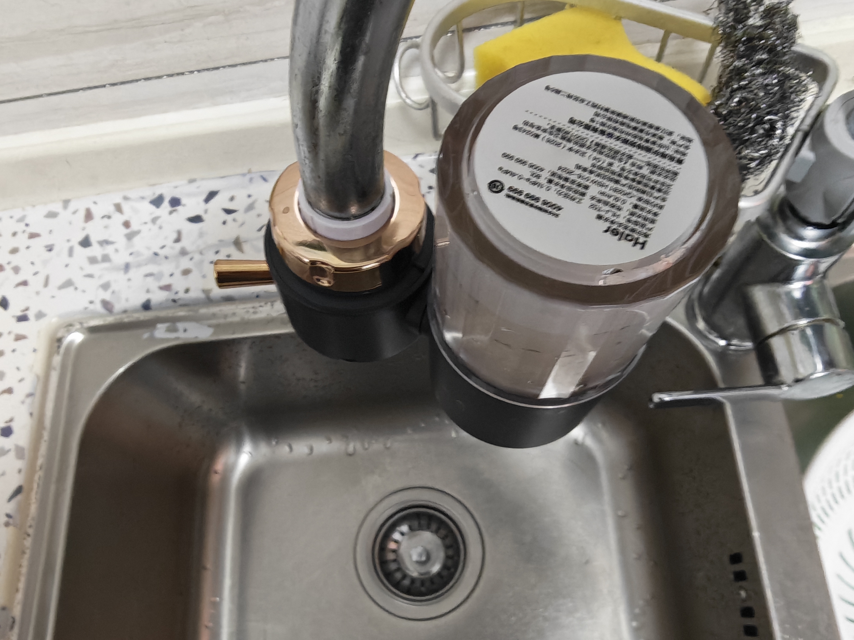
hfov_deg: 73.9
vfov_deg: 58.9
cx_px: 427
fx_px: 567
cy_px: 320
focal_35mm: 23
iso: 500
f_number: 2
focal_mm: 1.82
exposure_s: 1/25
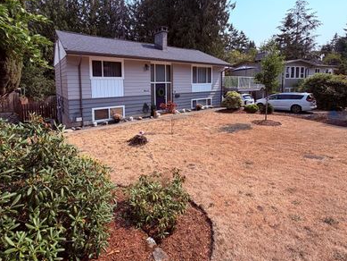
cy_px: 97
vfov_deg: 70.4
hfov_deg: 87.7
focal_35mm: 18
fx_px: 180
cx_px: 177
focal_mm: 2.22
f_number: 2.2
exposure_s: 1/770
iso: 32
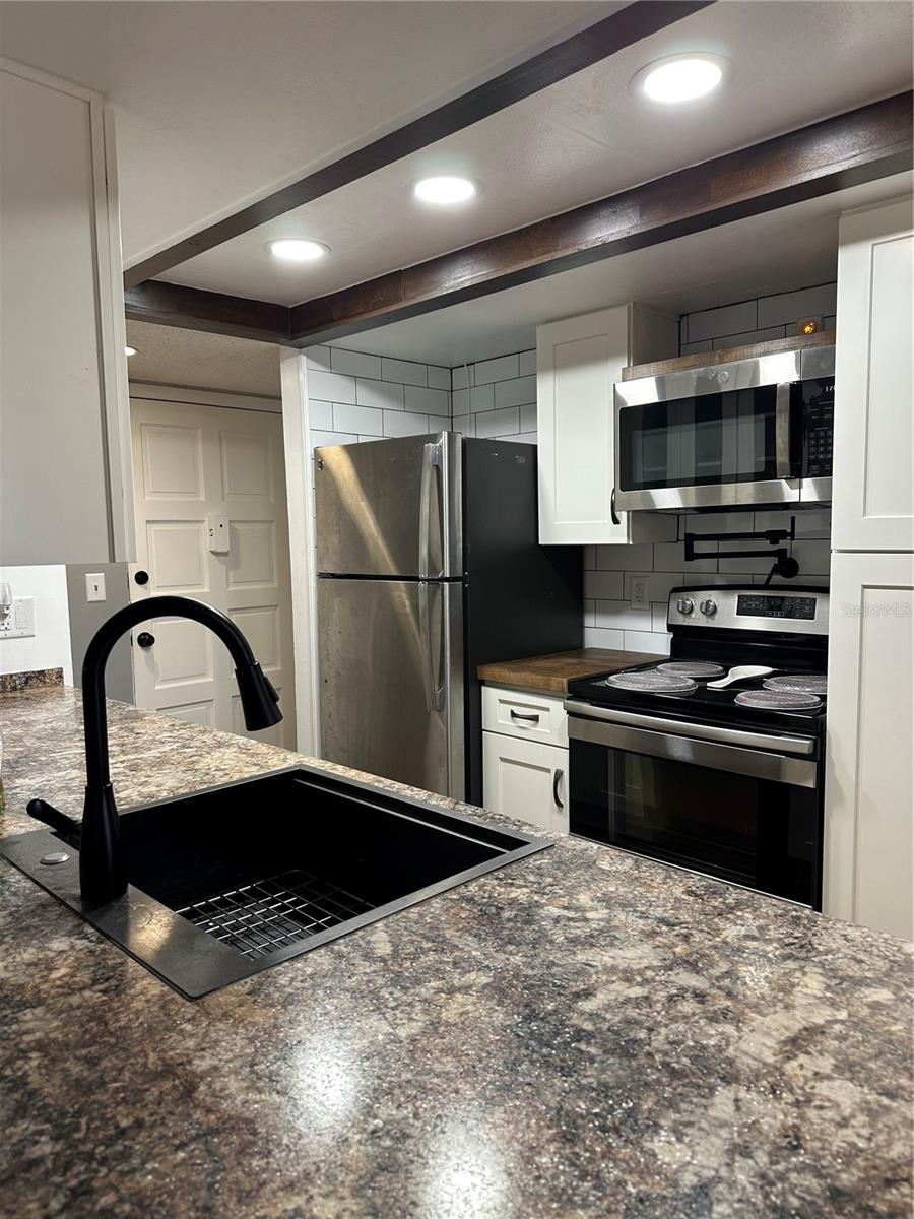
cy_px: 610
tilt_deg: -5.4
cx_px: 457
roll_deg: -0.4
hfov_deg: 56.8
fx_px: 845
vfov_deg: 71.6
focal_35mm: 24
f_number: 1.78
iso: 125
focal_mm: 6.86
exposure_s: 1/60
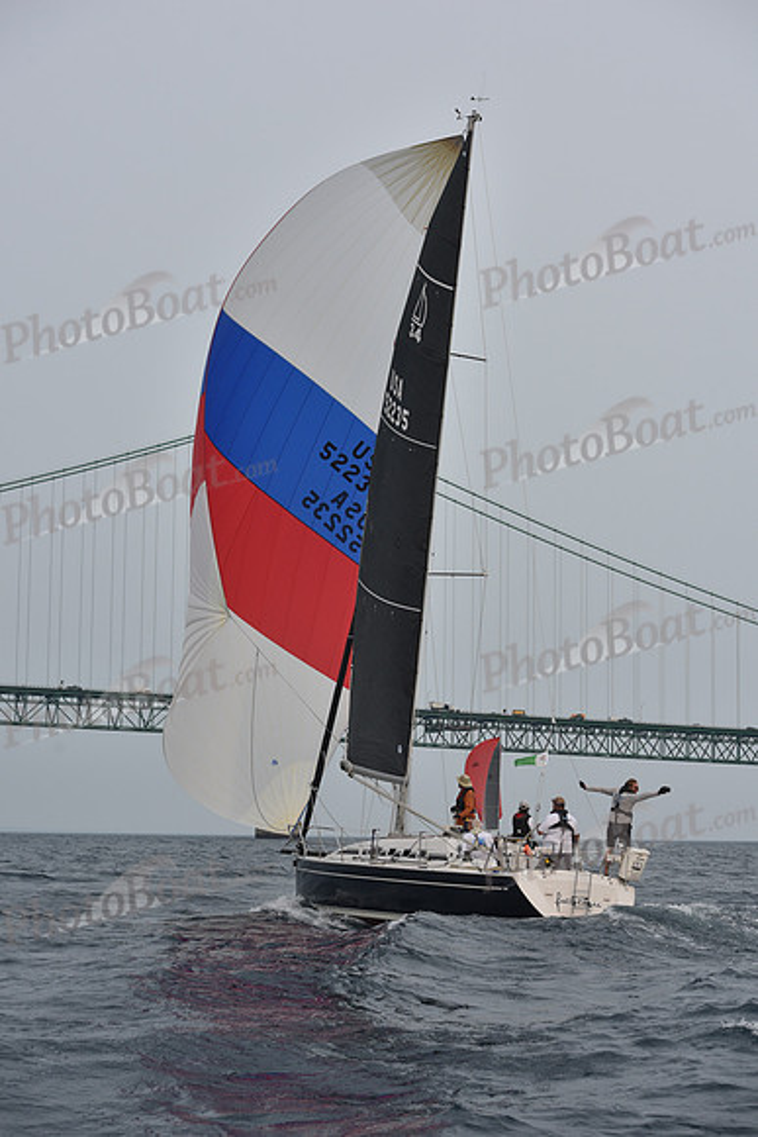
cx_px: 379
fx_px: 2209
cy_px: 568
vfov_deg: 28.8
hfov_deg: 19.5
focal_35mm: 70
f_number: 6.3
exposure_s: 1/1000
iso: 250
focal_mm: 70
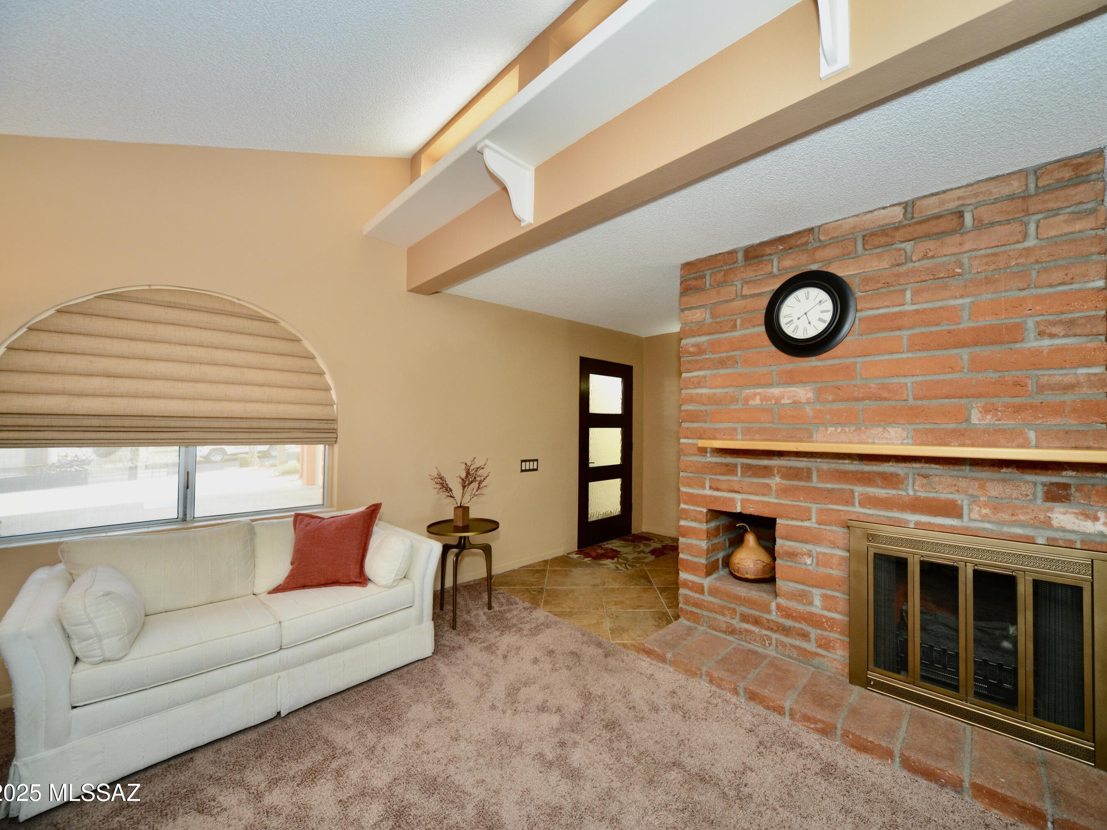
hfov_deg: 106.0
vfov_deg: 89.9
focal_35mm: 13
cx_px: 594
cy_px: 415
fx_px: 416
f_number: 7.1
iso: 800
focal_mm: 12
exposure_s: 1/60
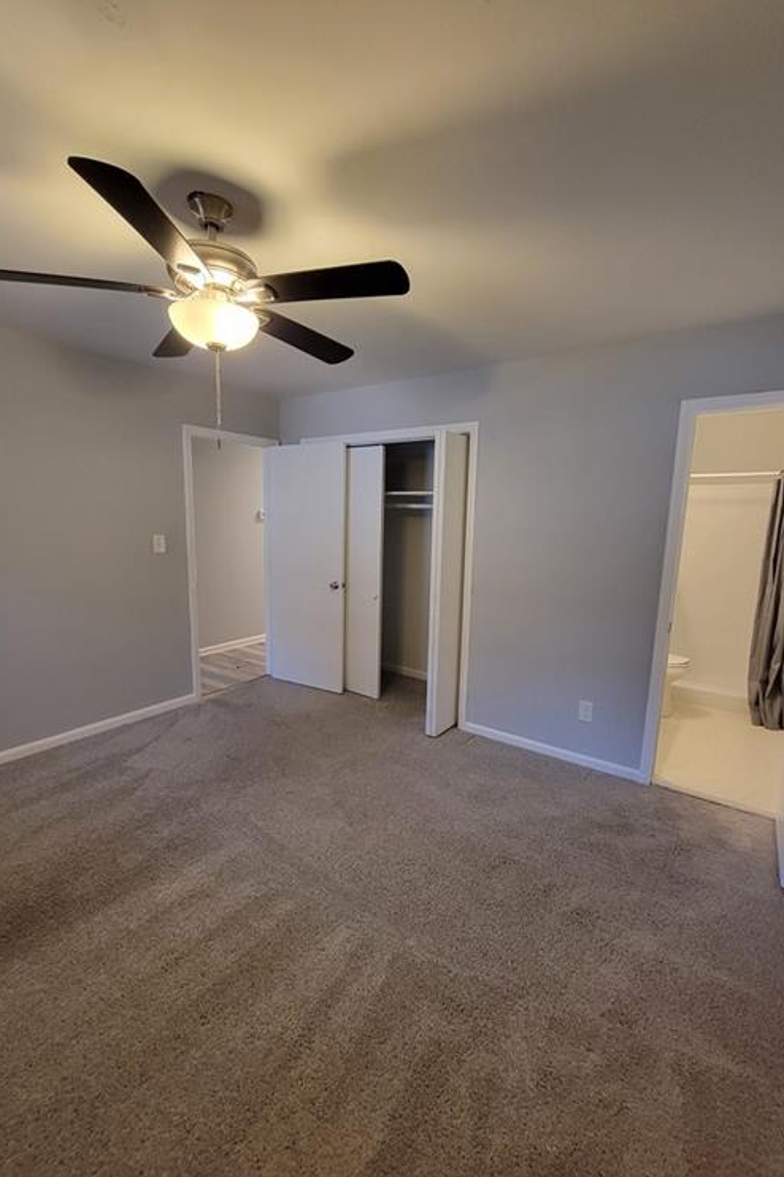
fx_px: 458
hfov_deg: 81.2
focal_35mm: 14
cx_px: 389
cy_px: 595
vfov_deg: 104.3
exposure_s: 1/40
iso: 320
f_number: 2.2
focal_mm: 2.2
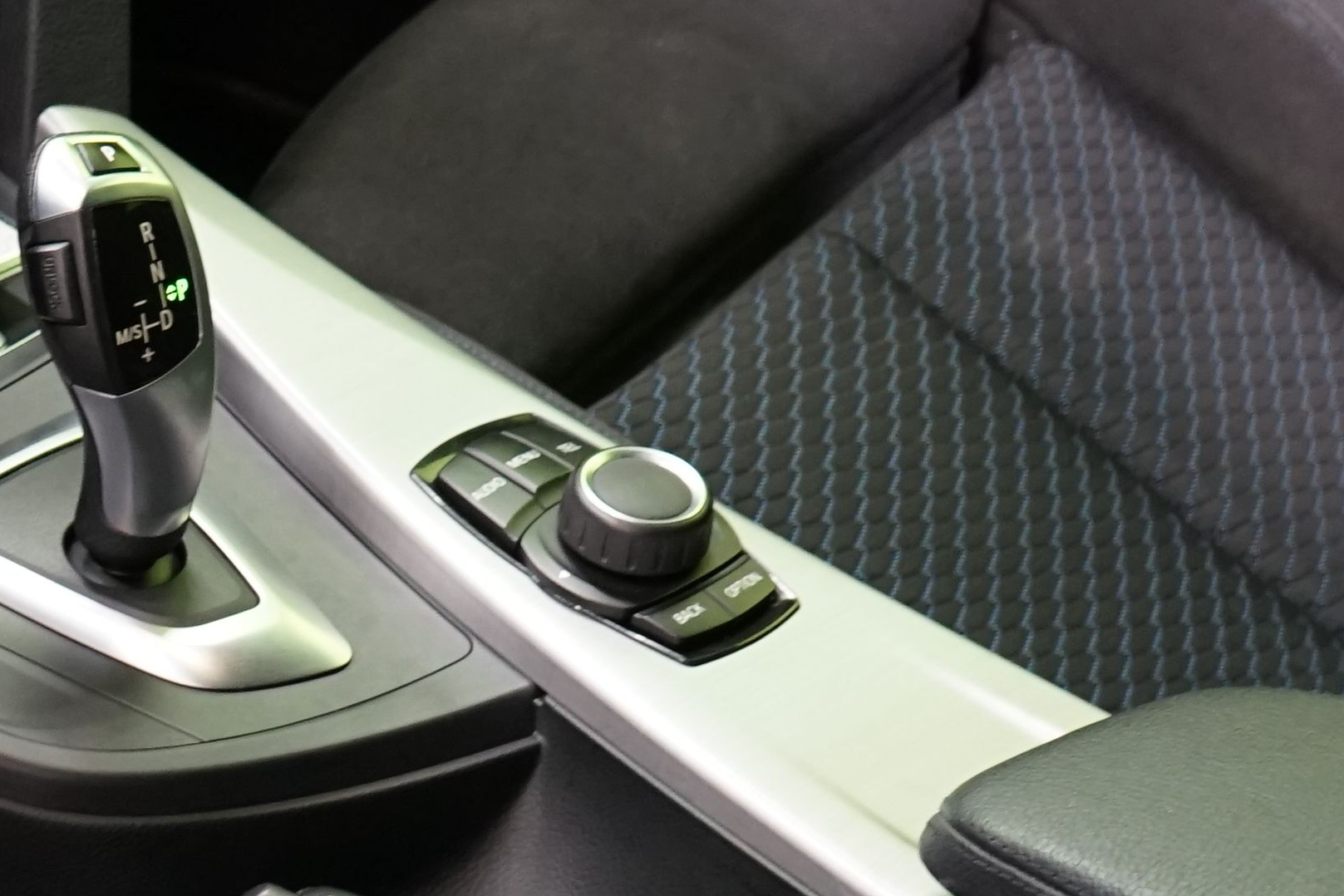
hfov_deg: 17.3
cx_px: -104
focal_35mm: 115
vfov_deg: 11.9
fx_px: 4293
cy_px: 538
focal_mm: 31
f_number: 4.5
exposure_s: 1/20
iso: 1600
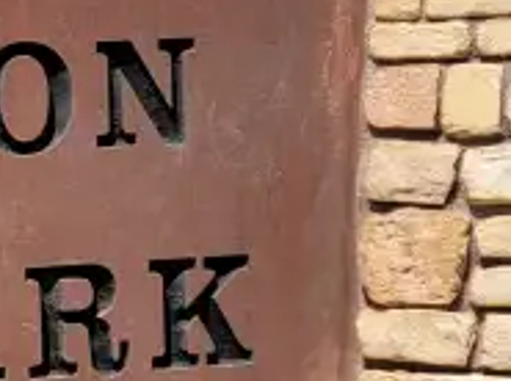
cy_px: 177
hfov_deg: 14.1
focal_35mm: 130
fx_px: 1915
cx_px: -276
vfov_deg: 11.4
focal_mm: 6.7
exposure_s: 1/914
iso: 16
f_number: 1.8
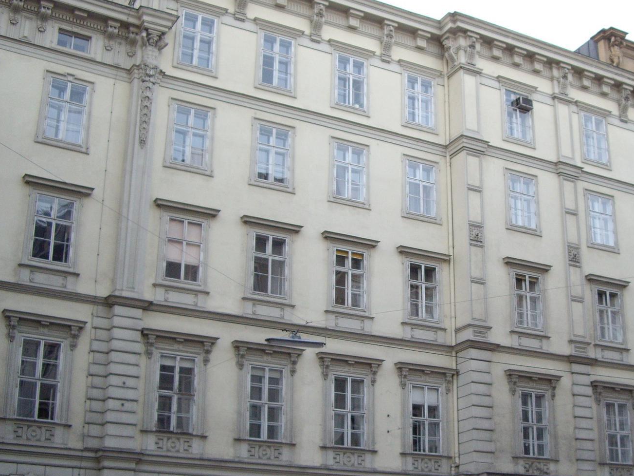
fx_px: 1026
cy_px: 302
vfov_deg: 26.0
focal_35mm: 56
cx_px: 457
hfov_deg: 33.8
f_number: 2.8
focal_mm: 7.9
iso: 200
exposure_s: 1/60
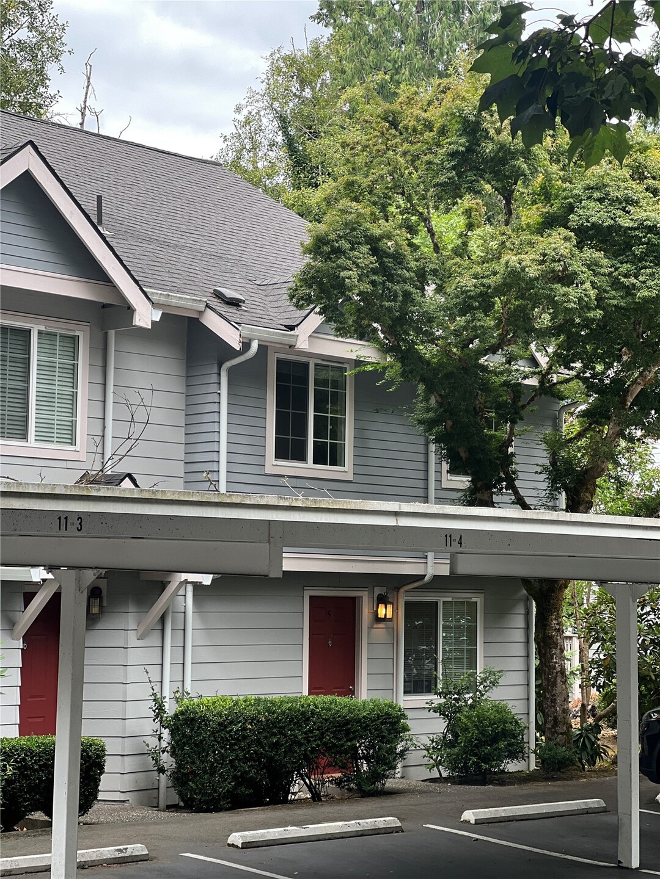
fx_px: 1957
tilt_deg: +5.4
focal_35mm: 77
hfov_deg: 19.1
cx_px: 330
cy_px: 440
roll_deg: -1.0
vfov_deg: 25.3
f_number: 2.8
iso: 40
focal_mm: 9
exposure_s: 1/121
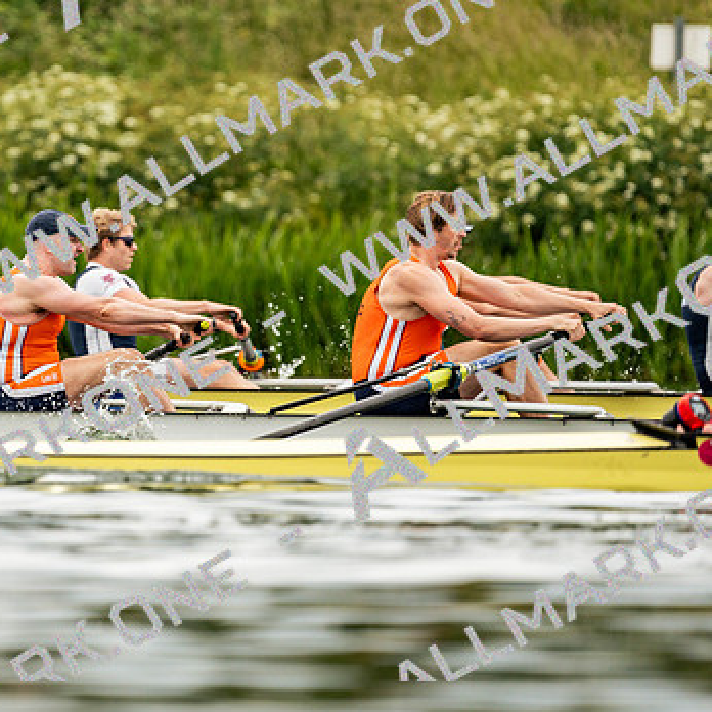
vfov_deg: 2.1
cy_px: 330
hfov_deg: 2.1
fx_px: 19757
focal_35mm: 849
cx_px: 170
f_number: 6.3
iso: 500
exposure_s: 1/2000
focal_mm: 600
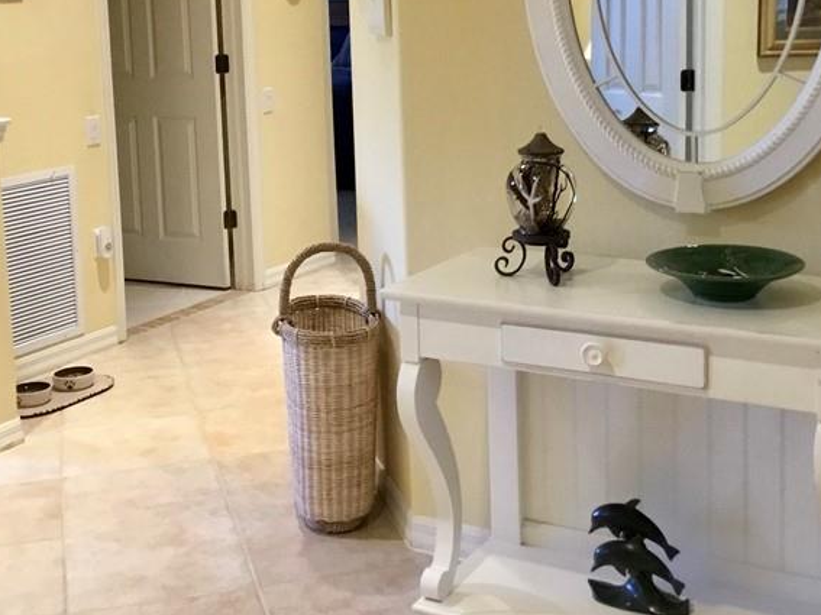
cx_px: 379
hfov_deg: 34.3
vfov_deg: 25.7
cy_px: 132
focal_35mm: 56
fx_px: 1328
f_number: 2.4
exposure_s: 1/30
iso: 100
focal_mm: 3.3
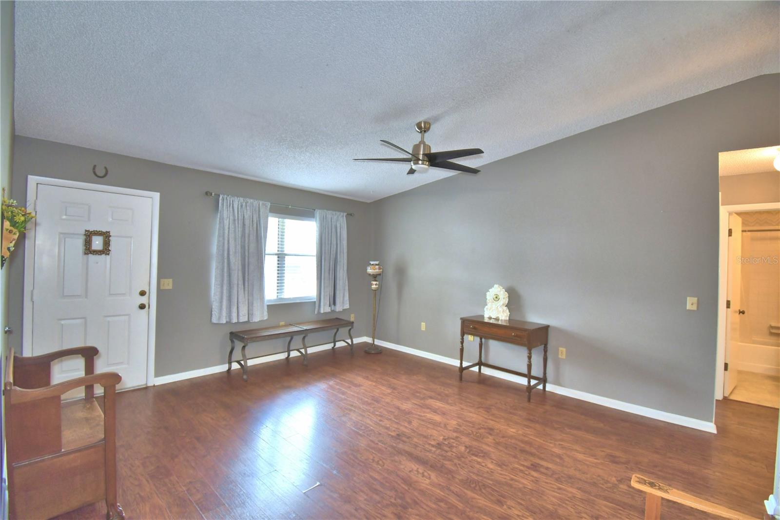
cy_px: 260
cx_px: 390
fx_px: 325
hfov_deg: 100.4
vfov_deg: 77.3
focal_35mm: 15
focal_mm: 10
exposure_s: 1/30
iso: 320
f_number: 4.5
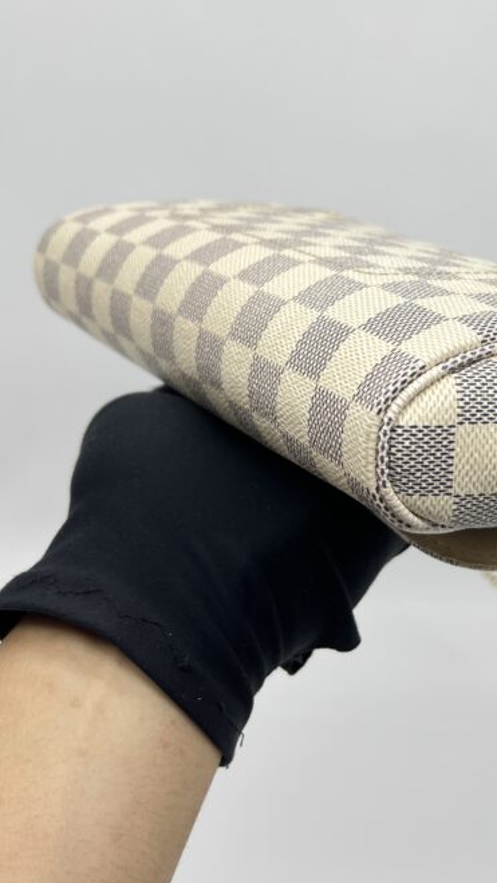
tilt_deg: -24.9
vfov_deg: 46.3
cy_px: 381
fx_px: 1030
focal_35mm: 44
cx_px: 386
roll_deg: +0.0
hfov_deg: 26.7
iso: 32
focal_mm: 5.7
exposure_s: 1/150
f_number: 1.5
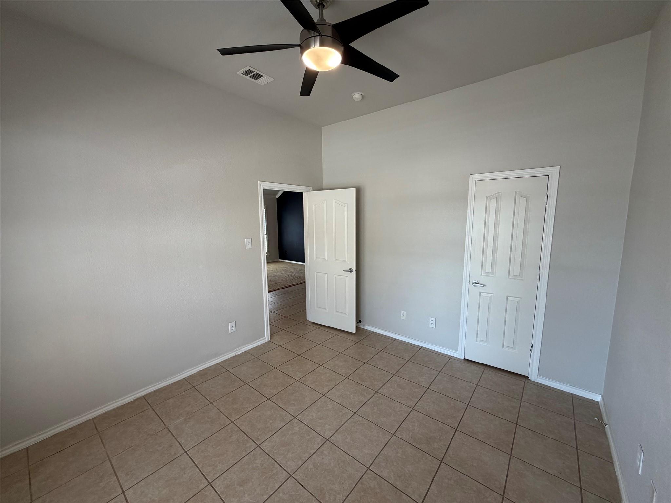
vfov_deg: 85.7
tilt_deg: -7.2
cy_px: 252
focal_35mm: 14
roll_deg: +0.9
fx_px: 271
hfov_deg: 102.1
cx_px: 336
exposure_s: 1/121
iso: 160
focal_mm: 2.22
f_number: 2.2
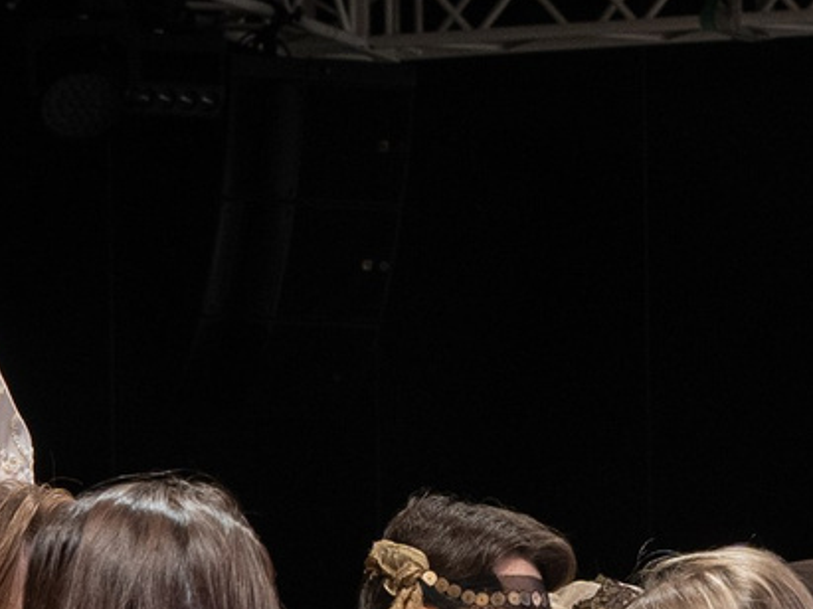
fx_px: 7466
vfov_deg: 4.6
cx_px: 405
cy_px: 1167
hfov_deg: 6.2
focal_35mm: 318
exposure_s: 1/60
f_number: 4.5
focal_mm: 35
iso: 200
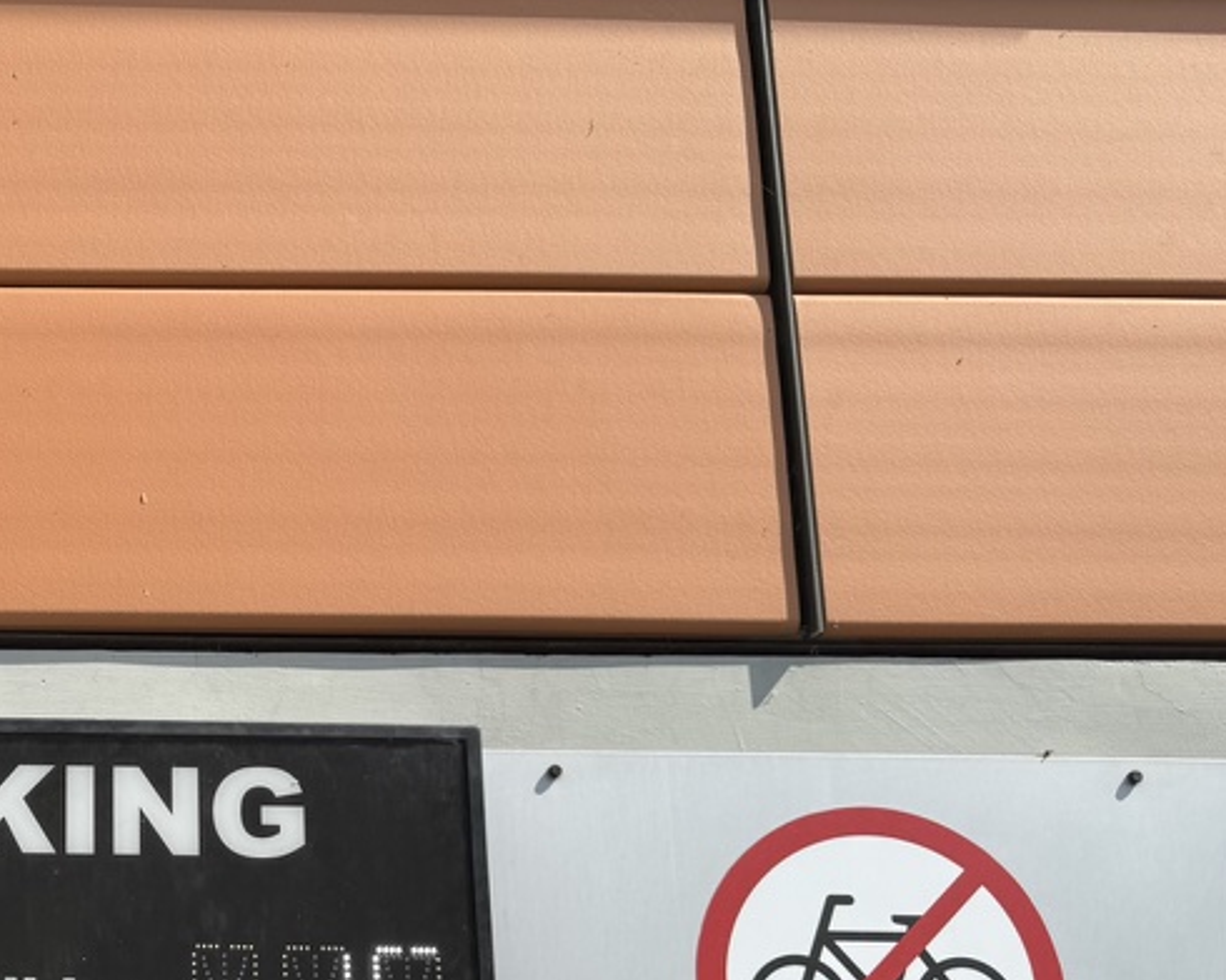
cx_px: -23
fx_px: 1778
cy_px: 720
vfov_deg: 30.4
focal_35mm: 49
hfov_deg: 34.4
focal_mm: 6.76
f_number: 1.78
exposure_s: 1/3247
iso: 80
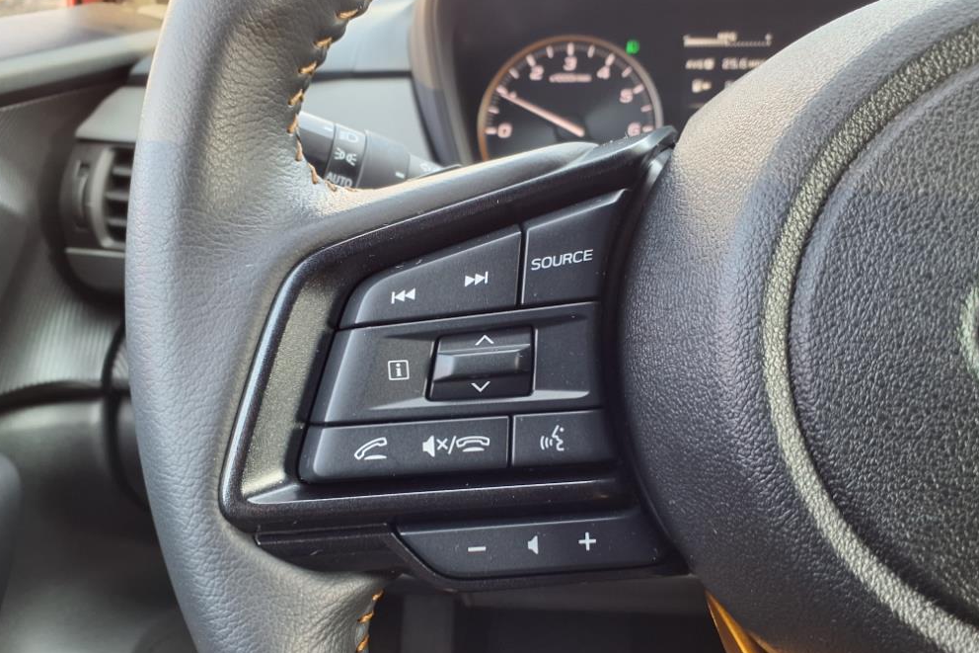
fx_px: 788
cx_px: 483
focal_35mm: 29
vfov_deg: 44.9
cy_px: 358
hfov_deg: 63.7
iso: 64
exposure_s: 1/40
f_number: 1.9
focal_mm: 3.58
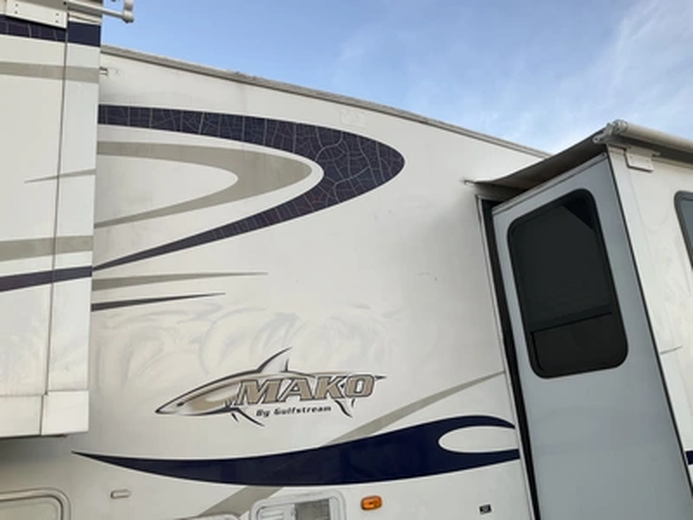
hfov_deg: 61.7
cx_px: 346
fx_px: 581
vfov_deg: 48.2
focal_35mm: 29
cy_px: 260
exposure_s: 1/235
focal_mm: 3
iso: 20
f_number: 1.8
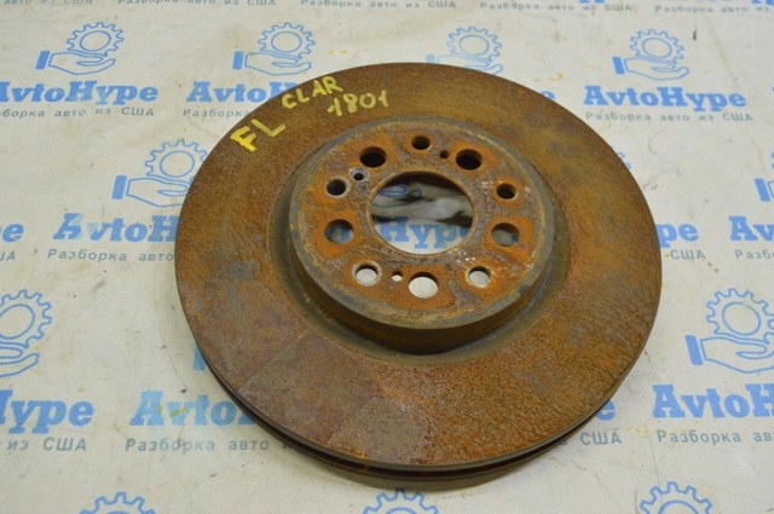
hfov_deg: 53.2
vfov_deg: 36.8
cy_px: 257
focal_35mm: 36
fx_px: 773
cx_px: 387
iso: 400
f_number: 5.6
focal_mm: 24
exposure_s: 1/25
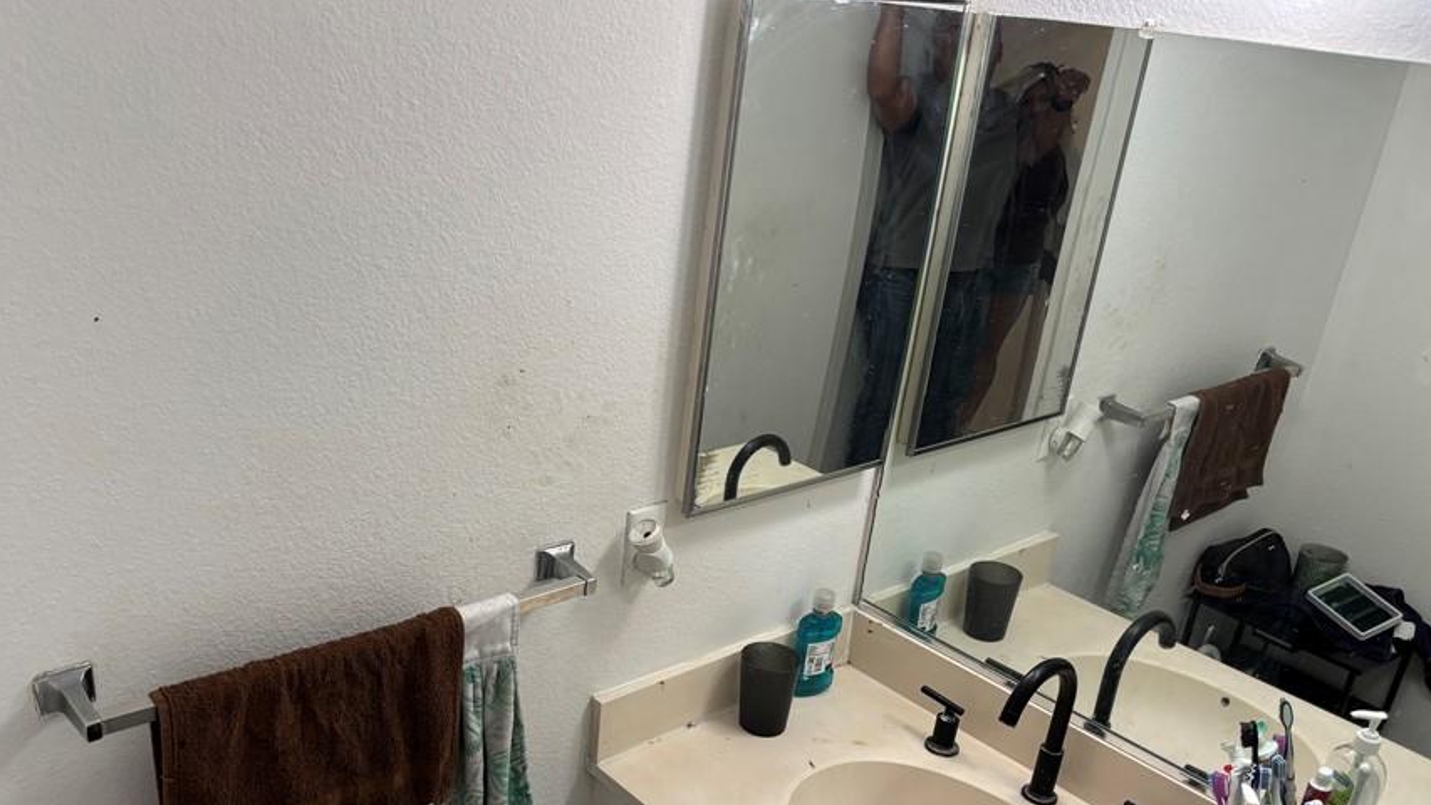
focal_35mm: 34
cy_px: 523
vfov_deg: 34.4
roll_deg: -4.3
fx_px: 1290
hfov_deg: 57.7
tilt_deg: -22.7
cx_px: 601
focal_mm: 5.96
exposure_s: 1/60
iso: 80
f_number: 1.6
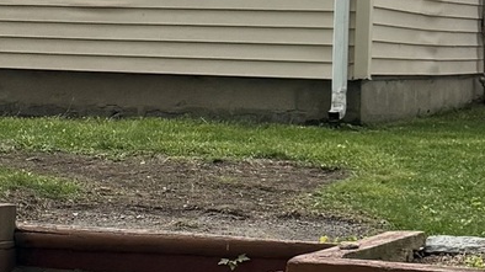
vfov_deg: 7.9
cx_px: 126
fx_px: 1966
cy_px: 119
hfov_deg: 14.0
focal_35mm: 153
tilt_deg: -1.9
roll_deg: -0.6
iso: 100
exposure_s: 1/4167
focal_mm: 6.76
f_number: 1.78
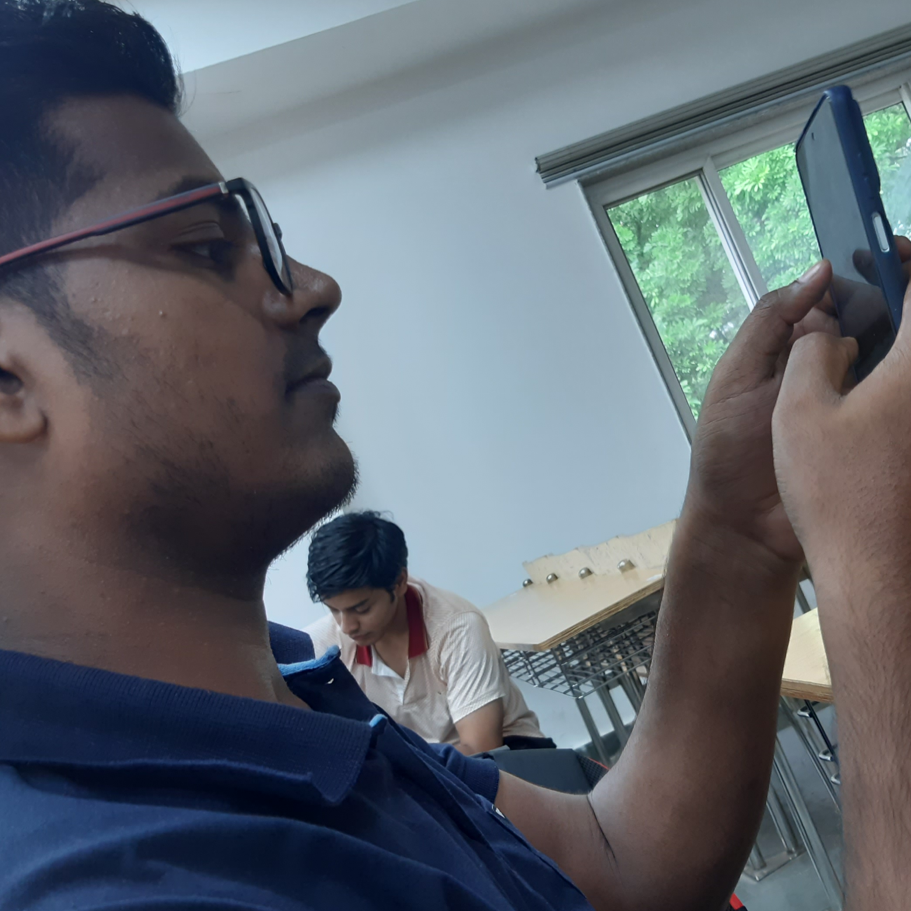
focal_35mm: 36
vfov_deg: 46.0
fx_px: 1072
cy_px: 501
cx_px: 503
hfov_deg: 46.0
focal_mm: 3.92
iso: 100
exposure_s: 1/33
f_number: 1.7
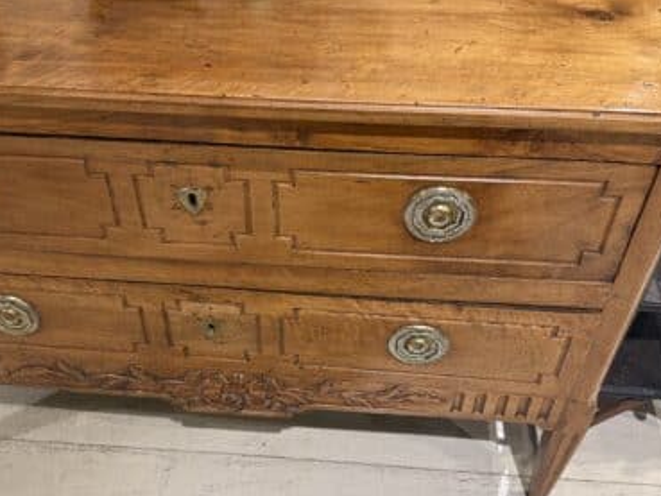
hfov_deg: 47.8
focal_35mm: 39
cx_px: 292
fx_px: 745
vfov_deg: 36.8
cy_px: 256
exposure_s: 1/60
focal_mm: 6.76
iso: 200
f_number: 1.78
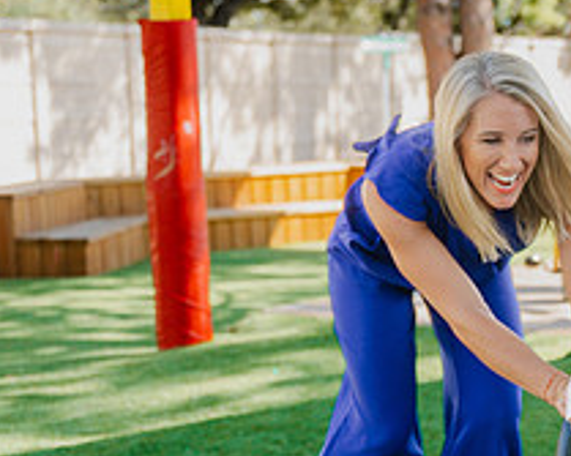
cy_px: 334
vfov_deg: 15.5
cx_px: 672
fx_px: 1672
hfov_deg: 18.4
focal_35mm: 99
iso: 90
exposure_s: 1/320
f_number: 2.8
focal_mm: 38
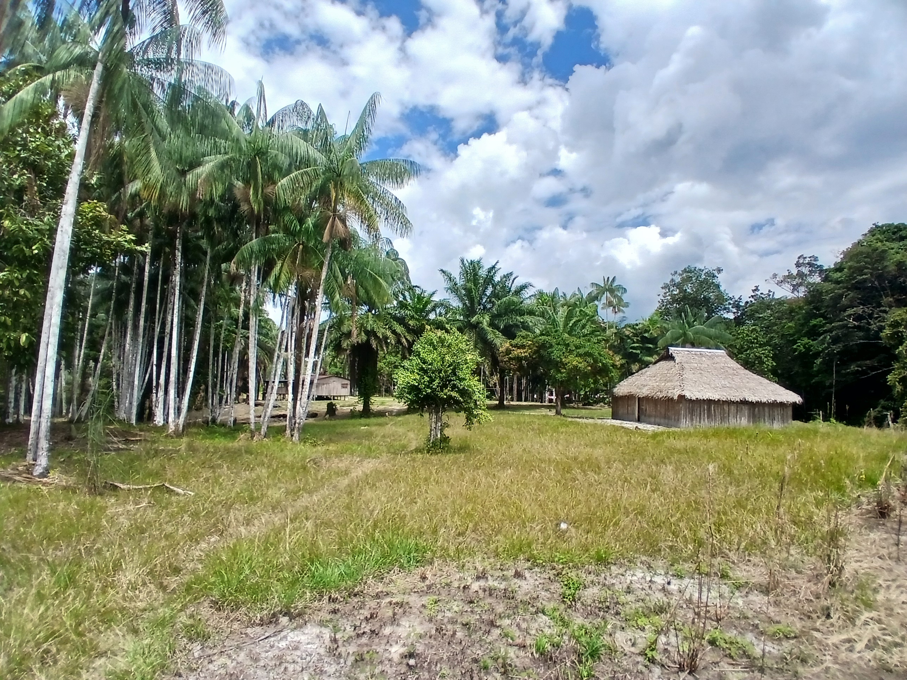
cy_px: 340
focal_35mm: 17
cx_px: 454
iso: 50
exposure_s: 1/1577
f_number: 2.2
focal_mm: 1.4
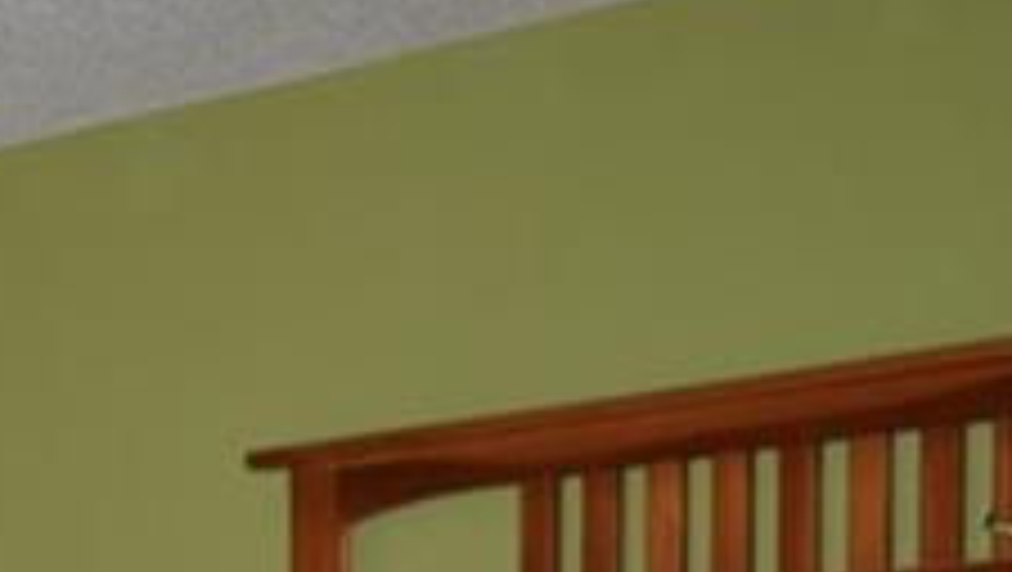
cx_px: -679
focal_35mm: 143
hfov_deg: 13.7
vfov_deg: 7.9
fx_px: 3840
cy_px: 1351
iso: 1100
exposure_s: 1/60
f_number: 3.8
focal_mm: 20
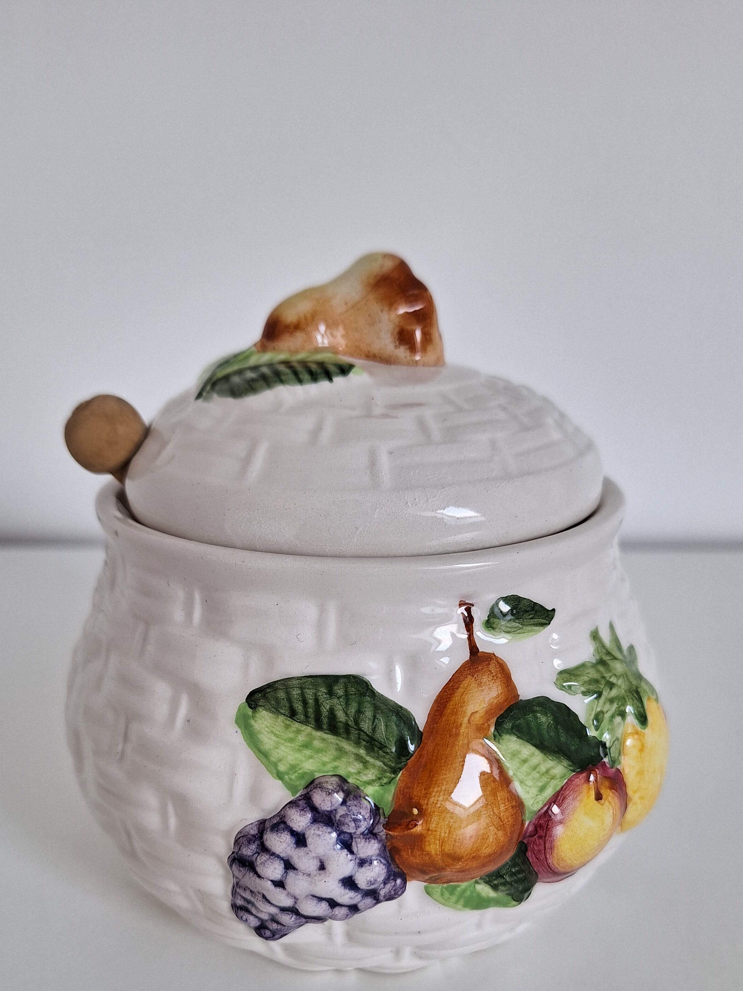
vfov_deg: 58.9
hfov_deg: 46.8
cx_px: 367
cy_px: 638
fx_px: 859
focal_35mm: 30
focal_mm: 5.54
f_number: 1.8
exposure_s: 1/50
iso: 40
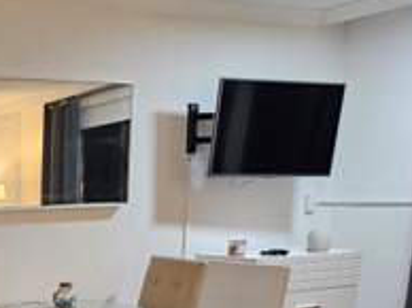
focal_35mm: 57
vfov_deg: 23.9
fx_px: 678
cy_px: 342
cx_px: -81
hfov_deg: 29.2
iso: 800
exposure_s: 1/120
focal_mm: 6.3
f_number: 1.7
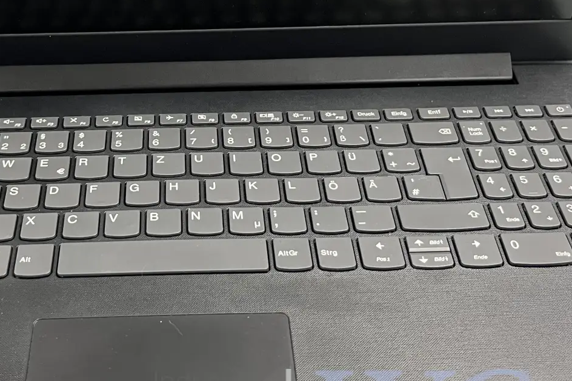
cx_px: 190
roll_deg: +1.1
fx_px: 874
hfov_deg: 35.9
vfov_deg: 24.4
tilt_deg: -39.6
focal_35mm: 55
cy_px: 110
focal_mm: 5.1
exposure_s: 1/60
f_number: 1.6
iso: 250
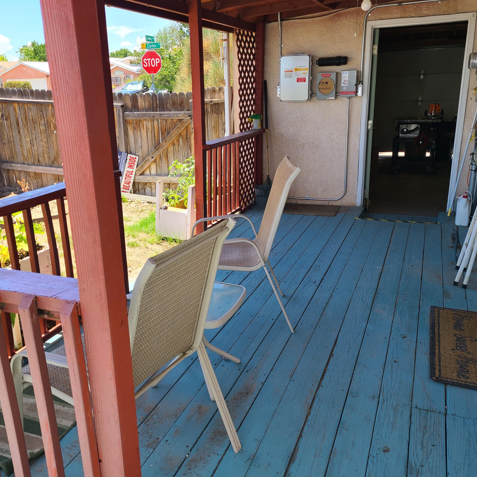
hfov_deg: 52.5
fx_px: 483
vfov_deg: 52.5
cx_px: 229
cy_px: 237
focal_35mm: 31
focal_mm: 5.4
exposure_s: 1/361
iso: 40
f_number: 1.8
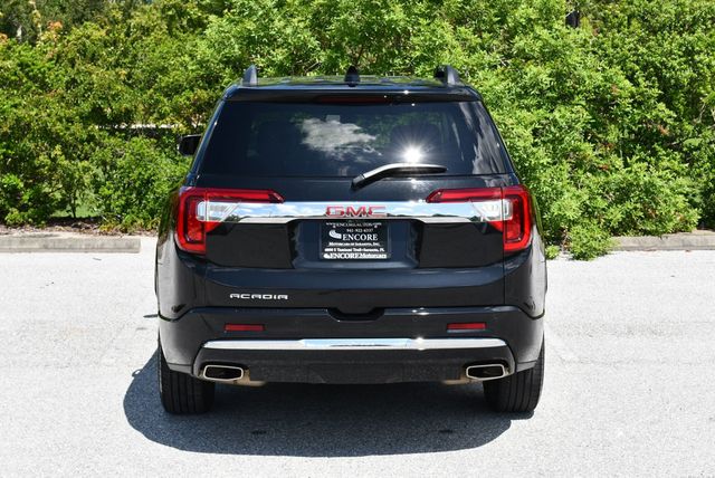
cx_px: 358
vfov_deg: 20.1
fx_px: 1352
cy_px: 239
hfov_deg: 29.6
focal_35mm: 68
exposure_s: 1/250
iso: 160
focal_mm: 34
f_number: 8
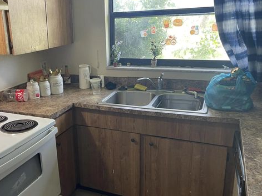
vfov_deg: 41.8
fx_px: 257
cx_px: 93
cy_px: 98
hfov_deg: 53.2
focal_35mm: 34
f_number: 1.6
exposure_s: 1/60
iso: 100
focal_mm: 5.1
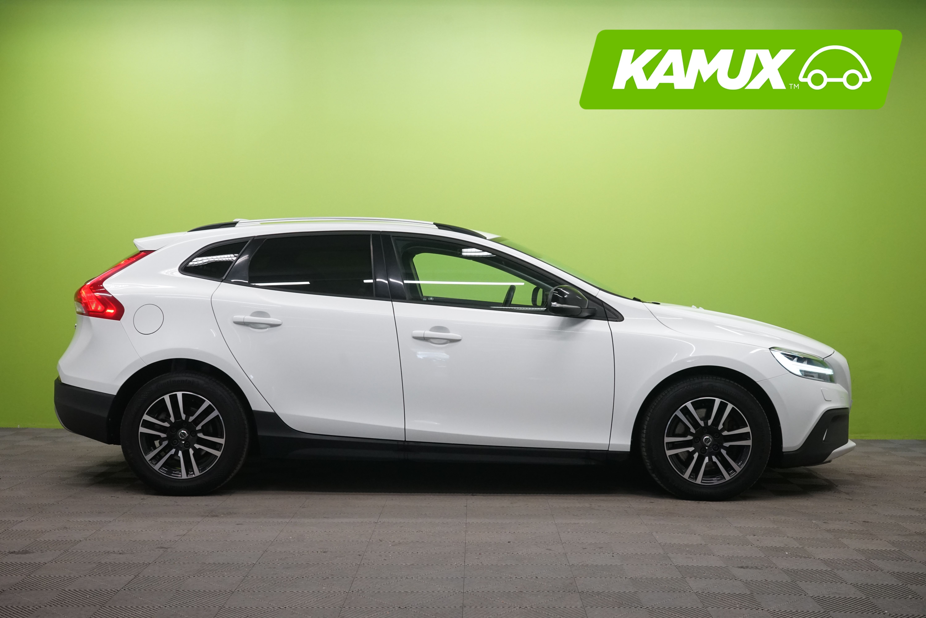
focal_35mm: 43
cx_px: 463
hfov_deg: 45.4
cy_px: 309
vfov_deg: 31.2
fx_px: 1106
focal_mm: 43
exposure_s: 1/25
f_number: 9
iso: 2000
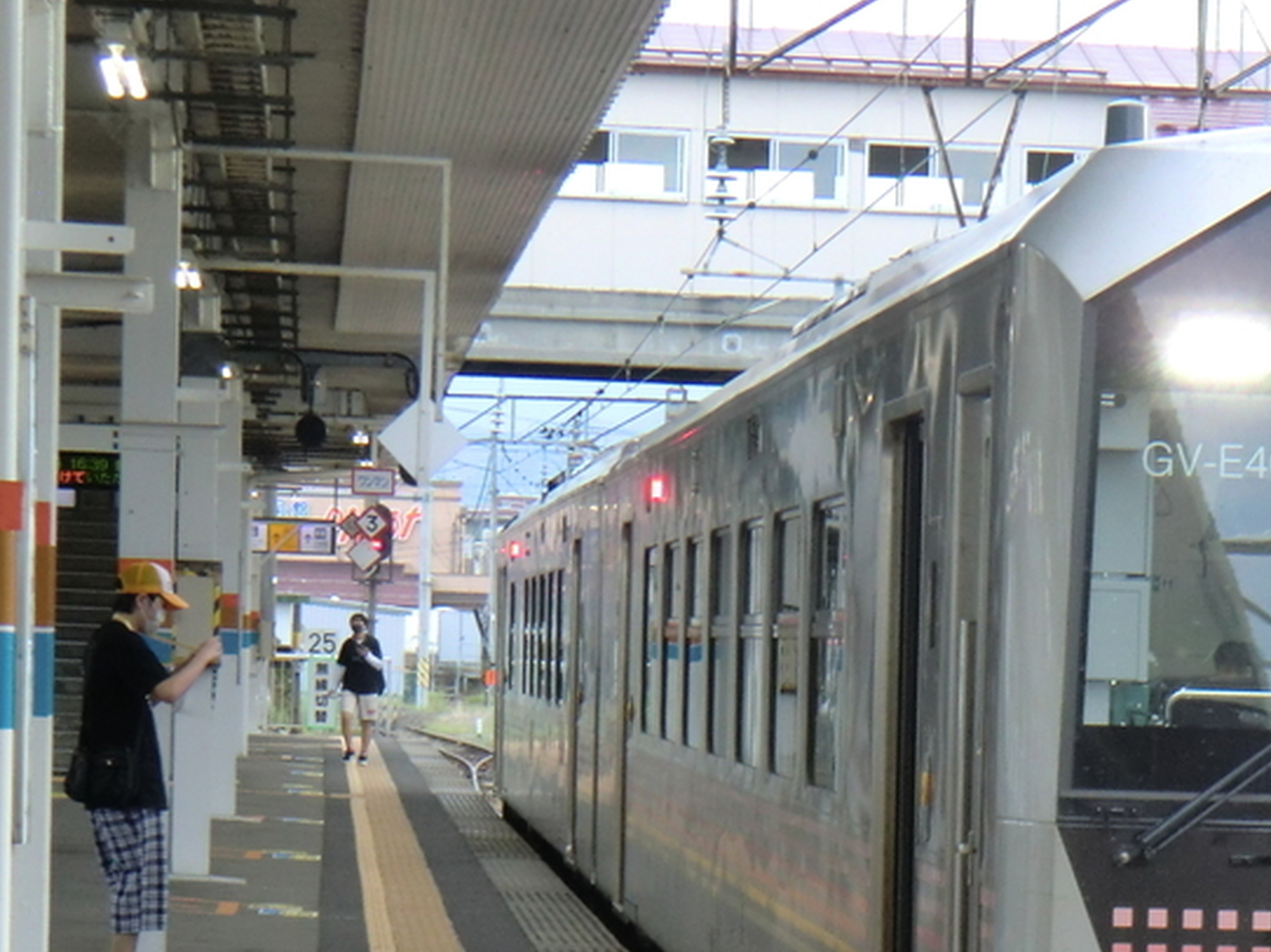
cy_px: 940
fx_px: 5285
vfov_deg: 10.2
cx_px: 1325
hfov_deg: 13.5
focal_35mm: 144
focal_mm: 11.6
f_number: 4.4
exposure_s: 1/60
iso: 160
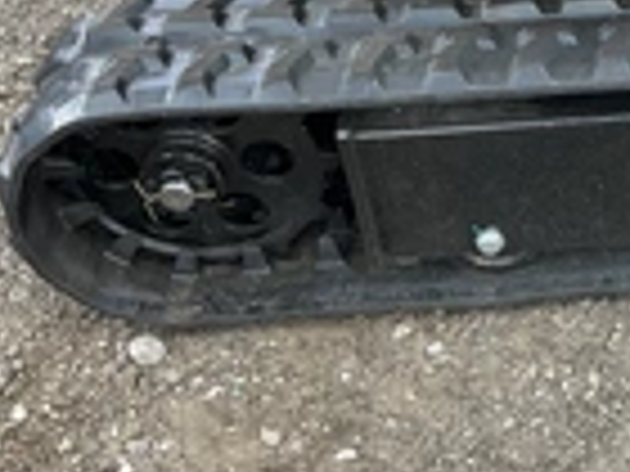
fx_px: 1511
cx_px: 747
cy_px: 27
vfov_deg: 17.5
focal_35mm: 83
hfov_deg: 21.9
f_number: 1.8
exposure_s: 1/122
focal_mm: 3
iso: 20
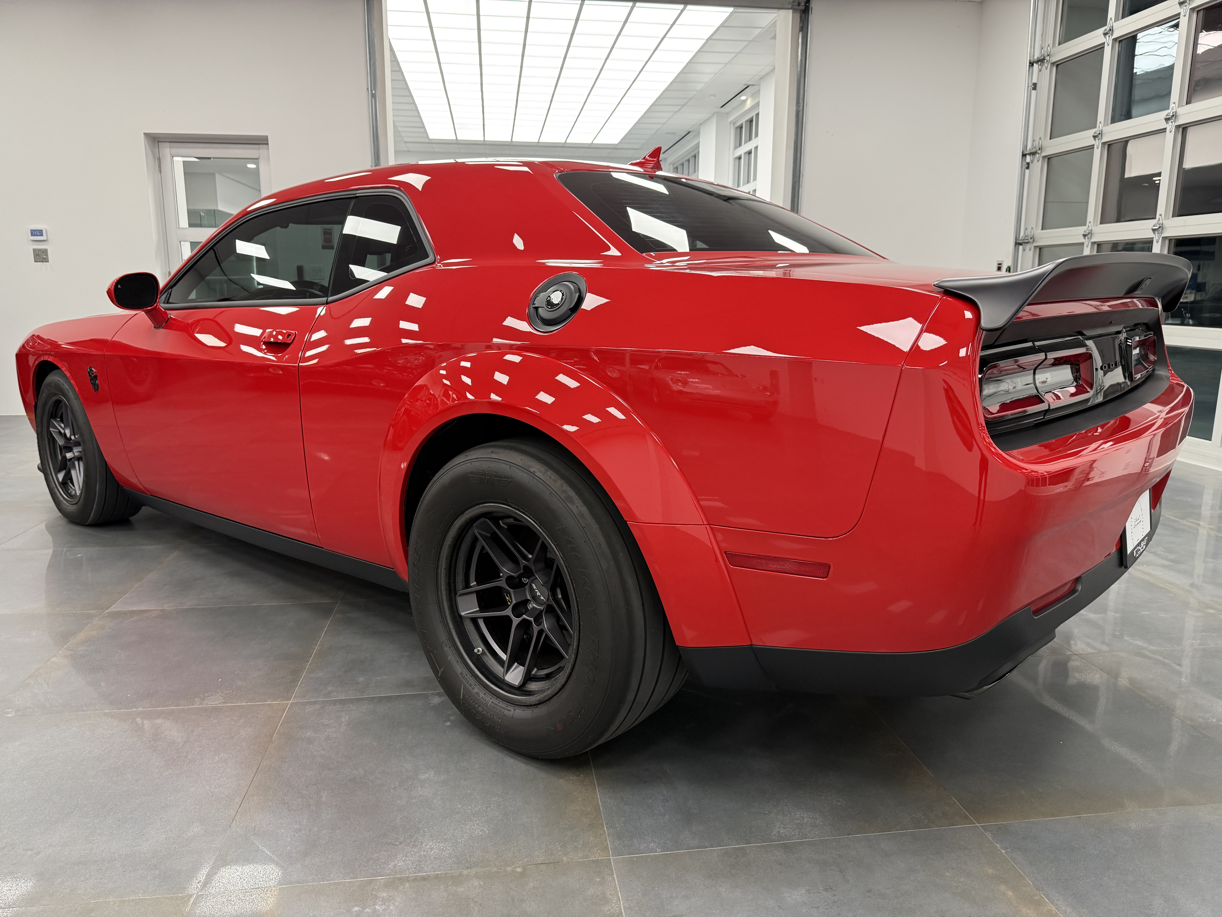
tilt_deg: -11.0
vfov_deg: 56.8
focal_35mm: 24
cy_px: 458
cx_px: 611
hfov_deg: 71.6
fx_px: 847
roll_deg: +0.5
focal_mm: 6.76
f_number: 1.78
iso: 200
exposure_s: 1/120
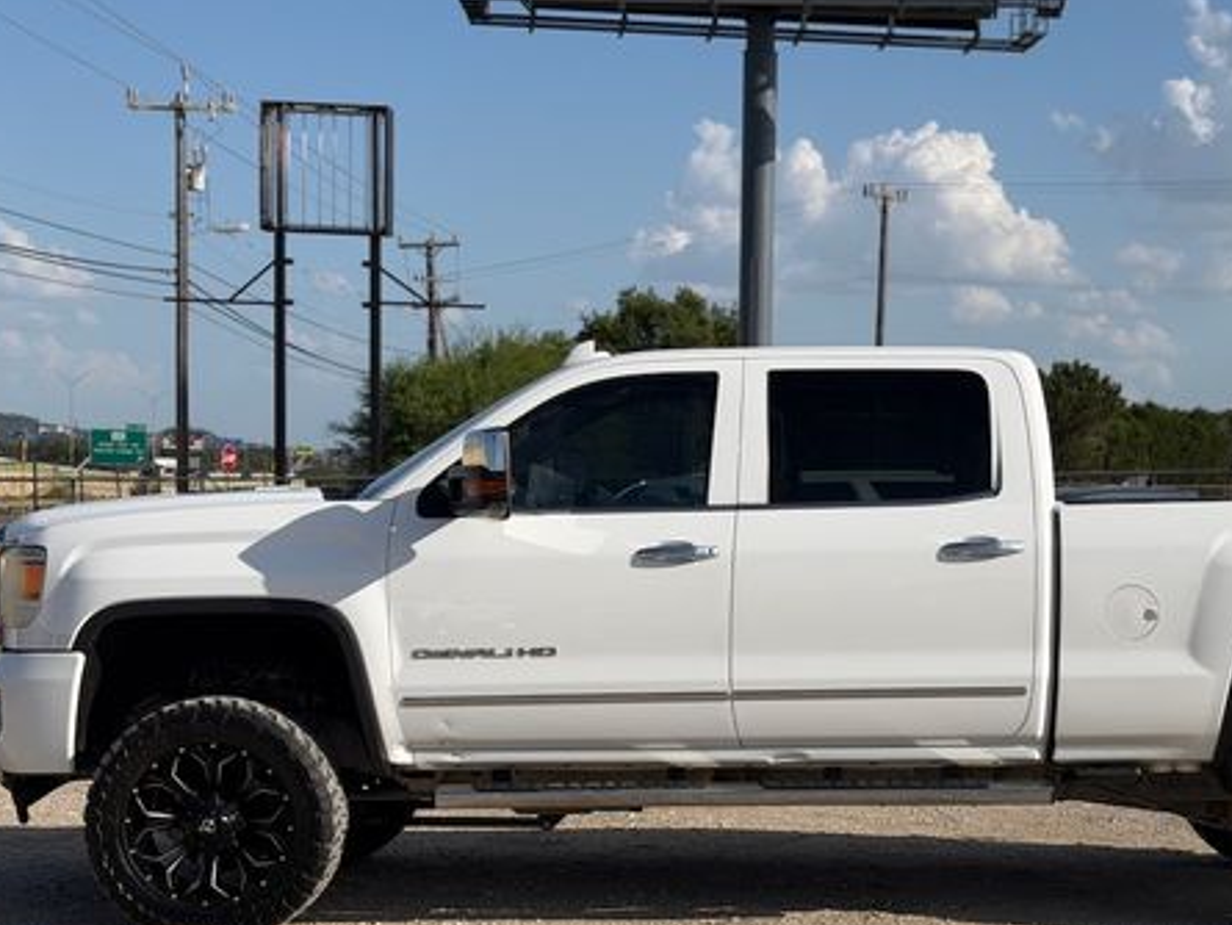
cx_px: 847
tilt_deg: -5.0
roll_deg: -1.7
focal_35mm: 69
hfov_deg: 27.9
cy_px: 656
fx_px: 2456
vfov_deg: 21.2
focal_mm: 6.76
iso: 80
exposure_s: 1/8772
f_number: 1.78
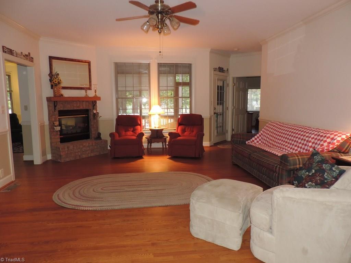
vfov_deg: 56.8
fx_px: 243
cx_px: 176
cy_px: 132
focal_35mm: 24
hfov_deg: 71.6
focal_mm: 4.3
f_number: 3
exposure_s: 1/25
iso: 400
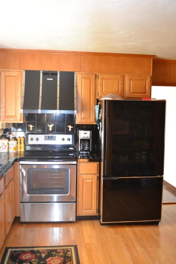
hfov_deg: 39.9
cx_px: 88
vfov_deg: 57.2
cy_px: 132
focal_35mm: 33
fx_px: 242
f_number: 4
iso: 1800
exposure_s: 1/60
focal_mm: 22
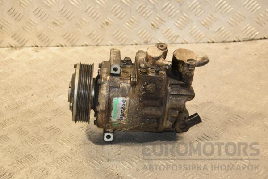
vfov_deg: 18.2
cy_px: 90
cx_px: 134
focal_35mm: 75
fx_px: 558
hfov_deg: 27.0
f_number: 5
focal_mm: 50
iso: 800
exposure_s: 1/125
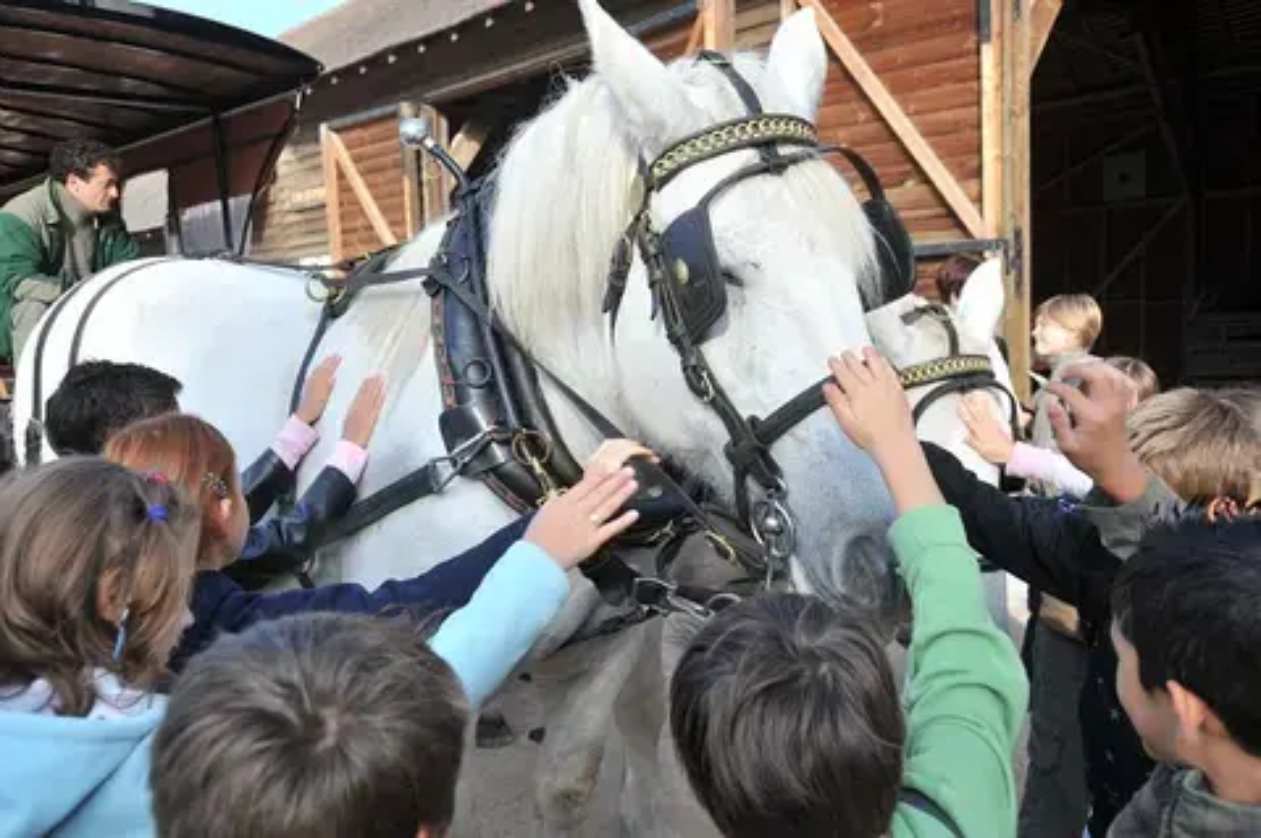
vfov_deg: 38.8
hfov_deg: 55.8
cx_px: 630
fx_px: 1190
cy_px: 419
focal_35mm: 34
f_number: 7.1
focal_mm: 34
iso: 250
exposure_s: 1/320
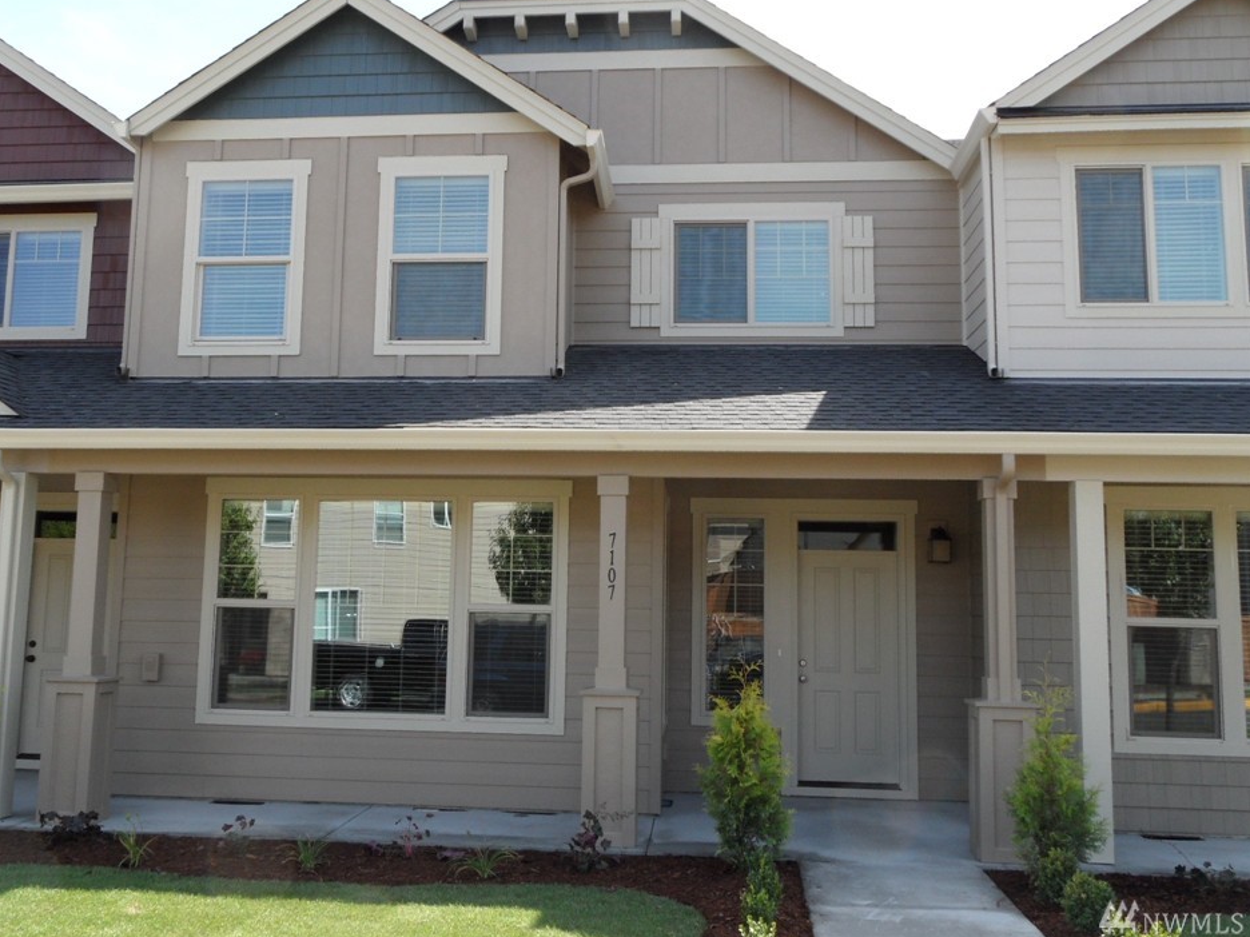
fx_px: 1264
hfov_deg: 52.6
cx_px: 574
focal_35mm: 35
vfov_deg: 40.7
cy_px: 428
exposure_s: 1/180
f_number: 5
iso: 80
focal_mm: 5.3
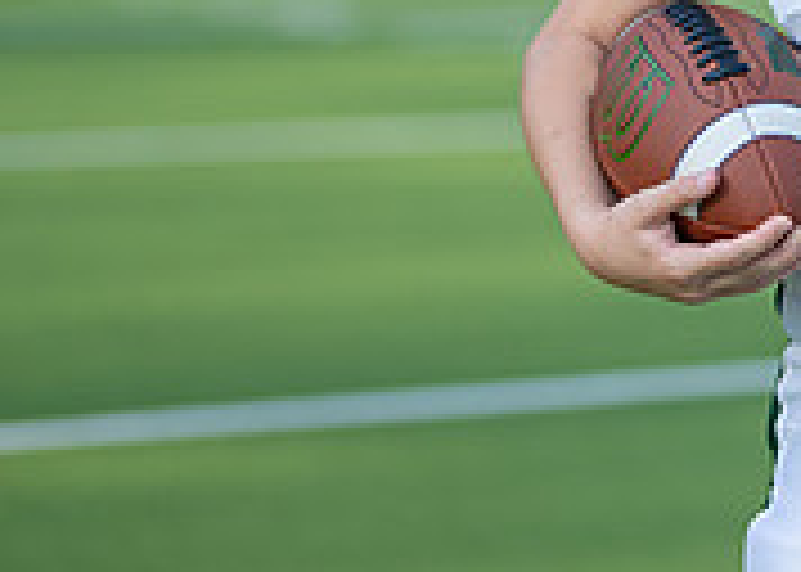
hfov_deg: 9.8
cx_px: 1094
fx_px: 4548
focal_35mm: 200
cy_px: -132
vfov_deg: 7.1
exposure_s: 1/4000
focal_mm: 50
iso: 100
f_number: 1.2
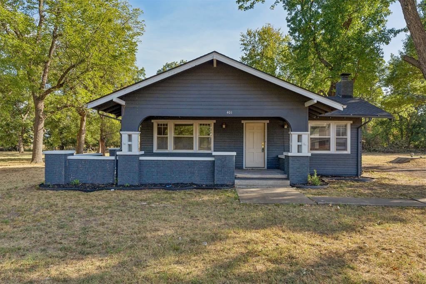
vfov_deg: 53.1
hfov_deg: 73.7
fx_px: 284
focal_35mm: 24
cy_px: 142
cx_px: 213
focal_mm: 24
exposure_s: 1/800
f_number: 8
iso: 250
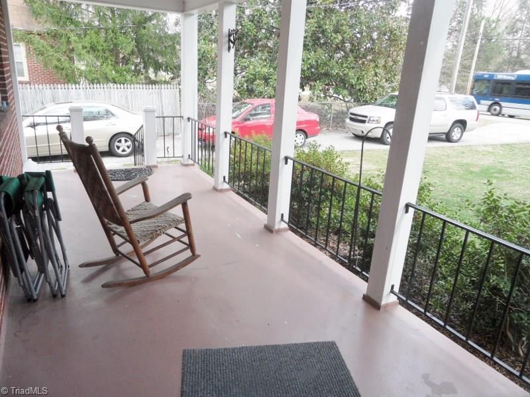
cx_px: 265
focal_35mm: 24
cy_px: 198
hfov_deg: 71.6
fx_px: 367
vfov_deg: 56.8
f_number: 3.2
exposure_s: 1/90
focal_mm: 3.9
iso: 80
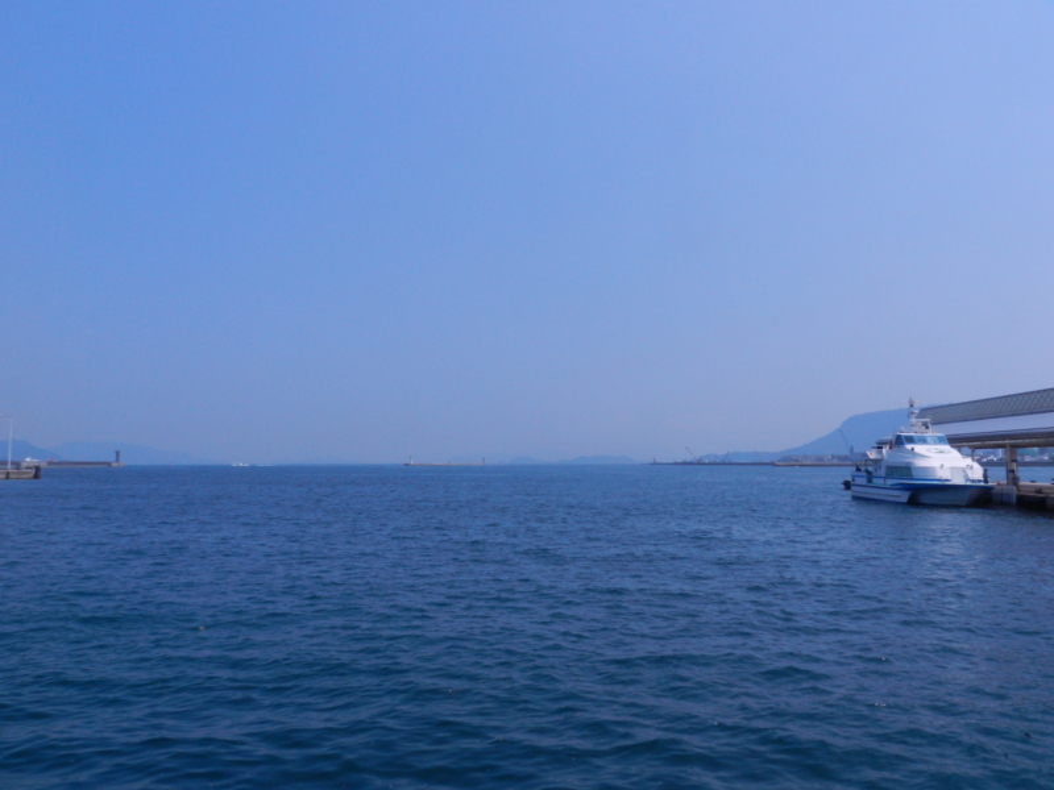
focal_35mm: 28
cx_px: 527
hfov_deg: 63.4
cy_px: 395
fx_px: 853
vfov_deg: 49.7
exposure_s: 1/1000
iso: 160
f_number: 6.3
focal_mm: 5
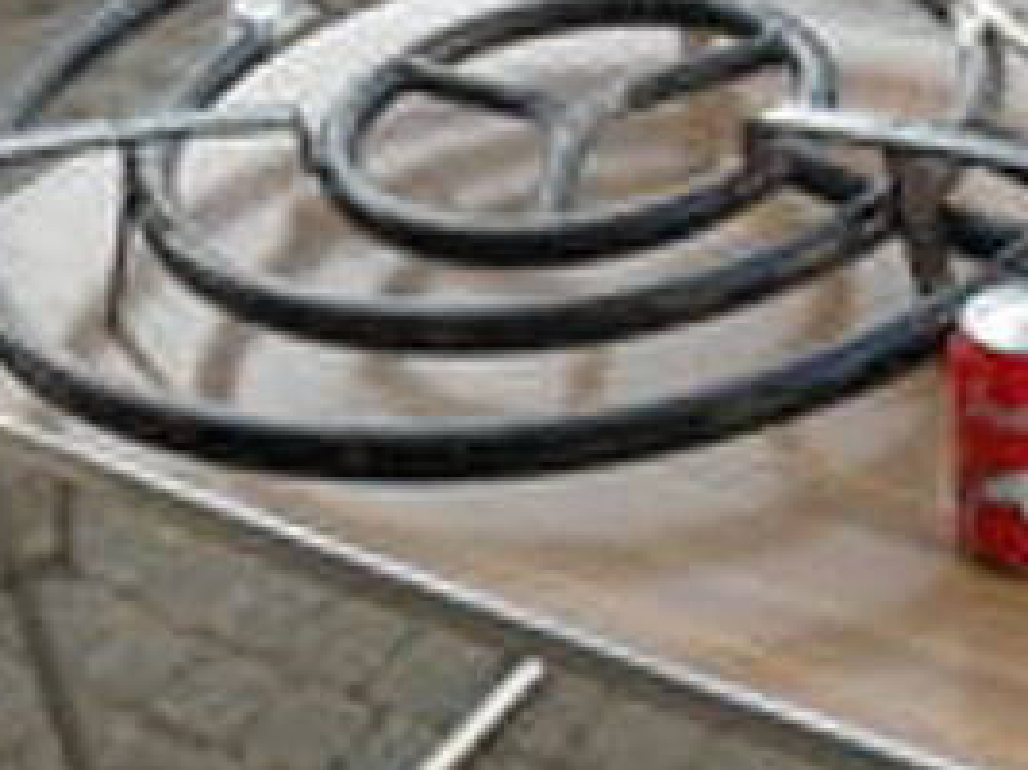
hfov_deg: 29.8
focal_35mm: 63
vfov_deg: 23.3
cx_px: 874
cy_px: 370
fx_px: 1870
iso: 80
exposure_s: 1/90
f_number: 2.8
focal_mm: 6.2
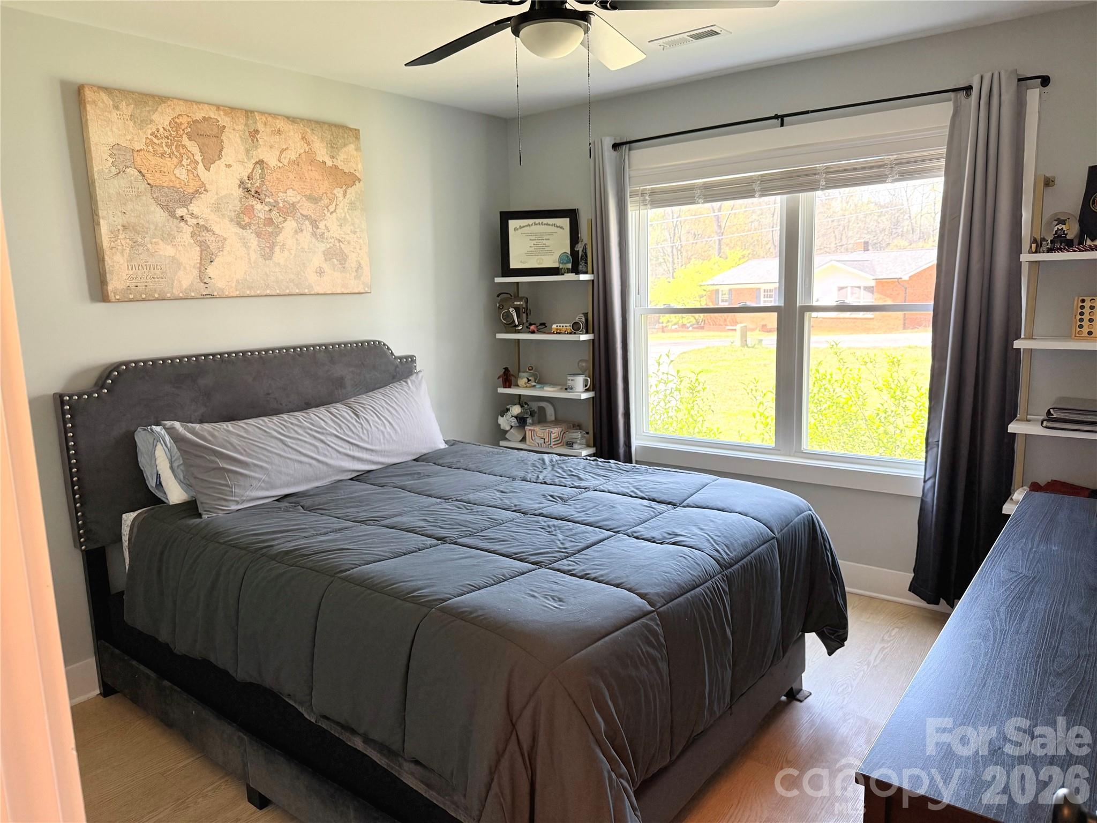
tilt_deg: -8.9
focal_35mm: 24
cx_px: 548
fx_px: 761
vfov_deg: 56.8
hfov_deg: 71.6
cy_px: 412
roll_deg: +1.4
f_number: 1.78
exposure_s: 1/177
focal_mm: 6.76
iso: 200
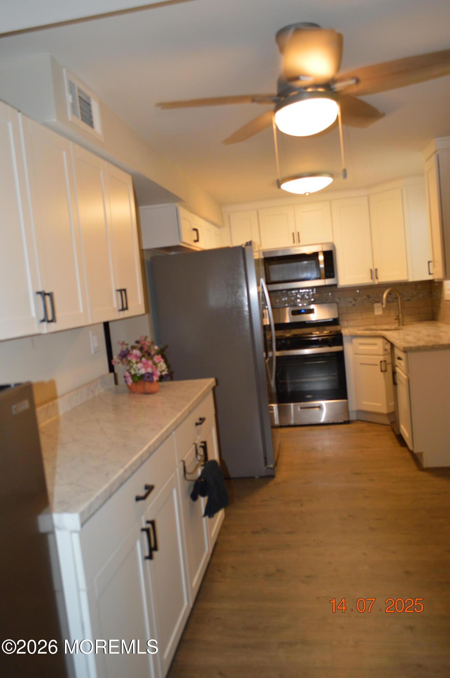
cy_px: 339
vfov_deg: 67.4
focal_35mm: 27
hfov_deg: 47.8
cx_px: 225
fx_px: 507
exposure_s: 1/60
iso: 500
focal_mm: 18
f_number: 3.5
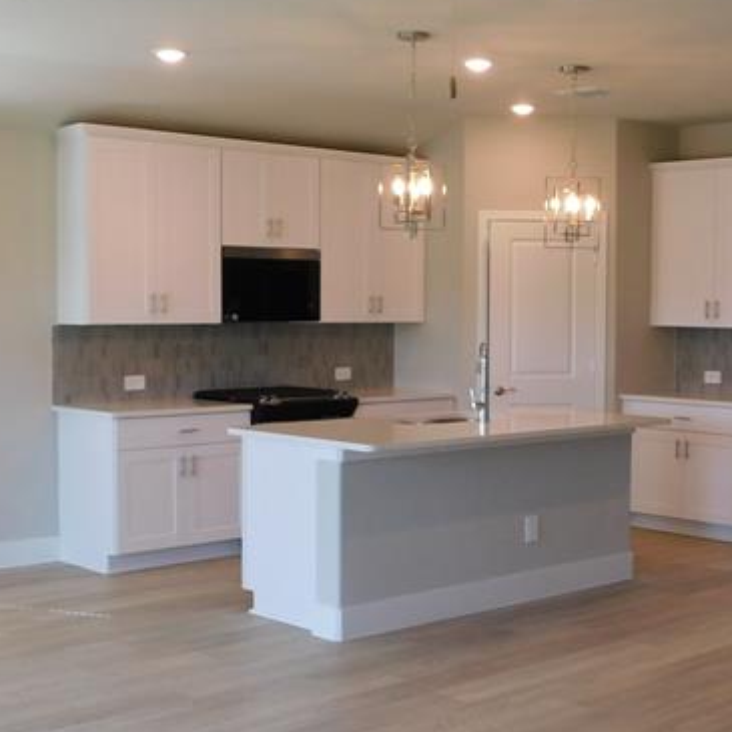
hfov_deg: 29.9
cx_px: 449
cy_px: 387
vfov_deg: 30.0
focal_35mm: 57
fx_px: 1364
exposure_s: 1/50
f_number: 3
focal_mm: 4
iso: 125
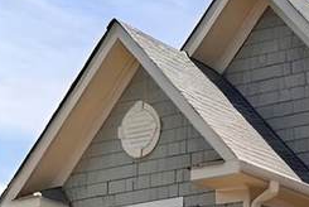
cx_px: 788
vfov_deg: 18.1
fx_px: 627
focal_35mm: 73
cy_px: 223
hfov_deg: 14.1
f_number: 9
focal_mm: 14
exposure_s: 1/2000
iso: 2000
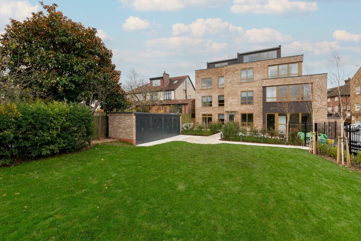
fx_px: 161
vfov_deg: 73.8
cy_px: 120
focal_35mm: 16
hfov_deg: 96.7
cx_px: 180
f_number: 8
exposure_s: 1/100
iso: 500
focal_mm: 16
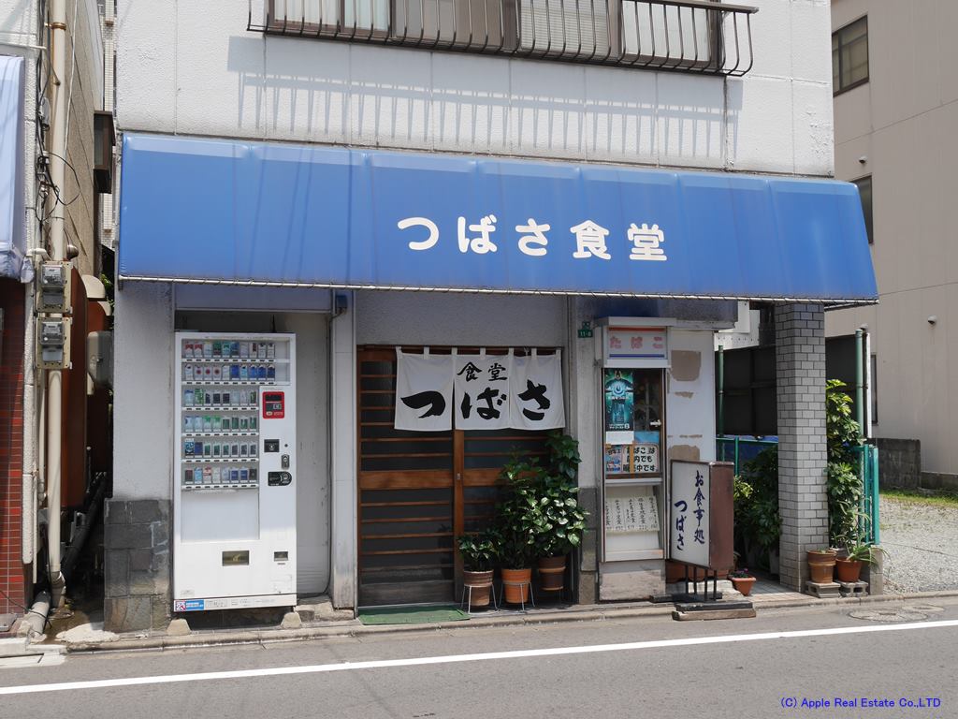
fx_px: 1107
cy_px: 360
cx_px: 479
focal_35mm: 40
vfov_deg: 36.0
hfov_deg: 46.8
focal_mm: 20
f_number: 8
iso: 200
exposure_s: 1/320
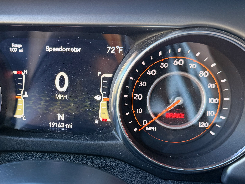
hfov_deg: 43.6
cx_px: 68
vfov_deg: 34.2
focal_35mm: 42
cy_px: 115
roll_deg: +0.6
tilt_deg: -23.6
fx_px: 297
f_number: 1.78
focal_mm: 6.76
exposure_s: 1/59
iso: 250
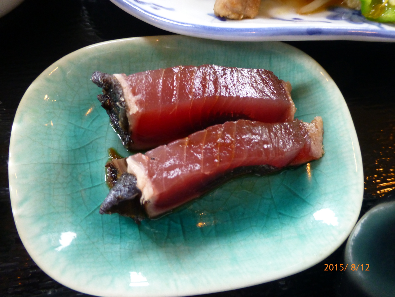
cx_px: 198
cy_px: 148
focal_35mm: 24
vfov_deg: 56.8
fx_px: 274
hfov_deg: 71.6
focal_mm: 4.3
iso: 400
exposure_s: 1/40
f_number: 3.3
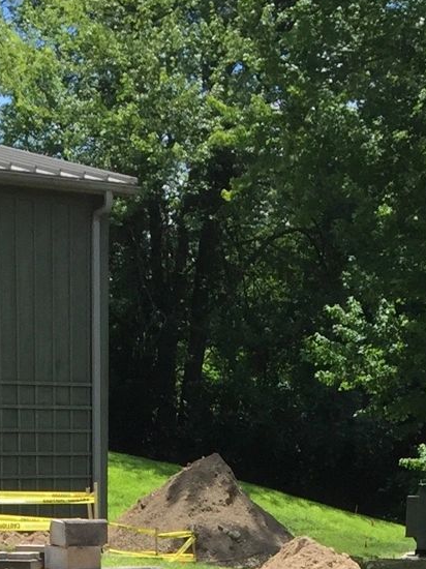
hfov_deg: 13.6
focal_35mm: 108
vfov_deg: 15.8
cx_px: 78
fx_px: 1774
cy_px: 984
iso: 32
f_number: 2.2
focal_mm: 4.15
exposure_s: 1/1041
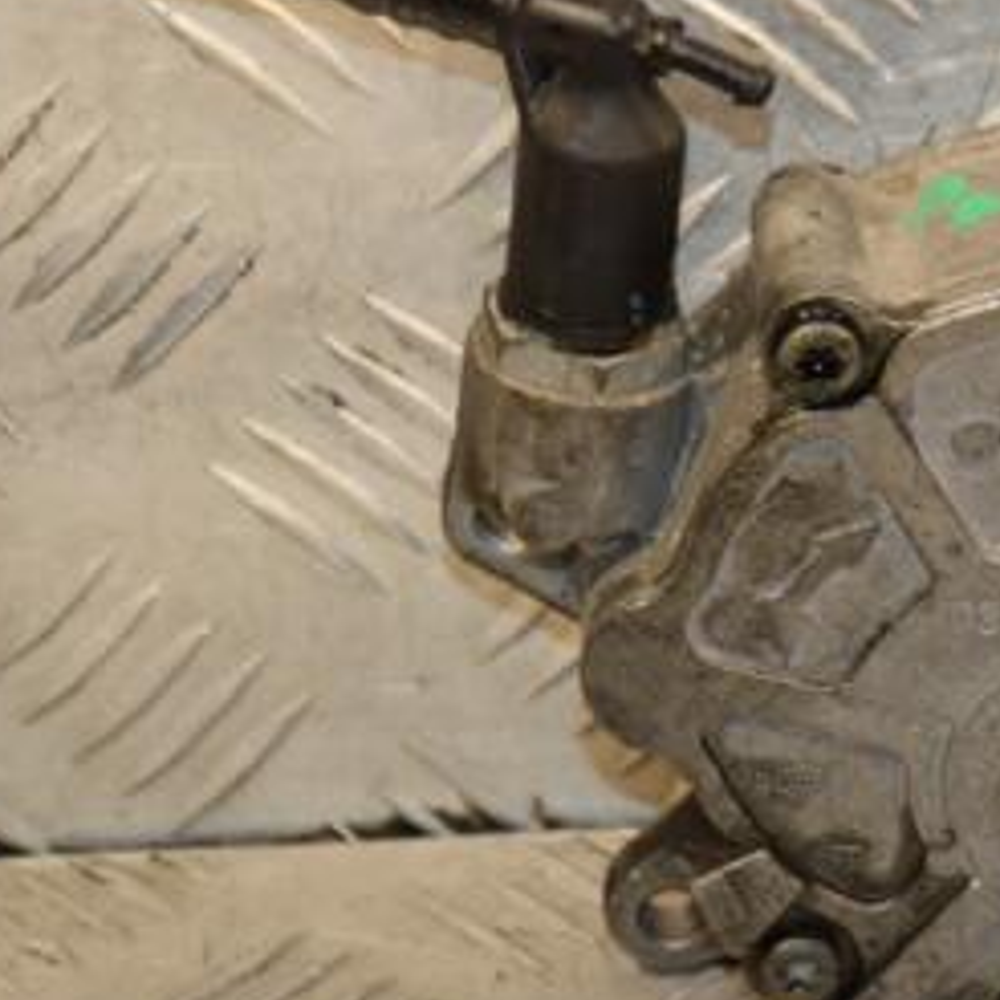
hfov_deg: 5.3
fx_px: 10689
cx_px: 967
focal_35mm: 327
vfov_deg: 5.4
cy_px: 569
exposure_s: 1/160
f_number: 5.6
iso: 800
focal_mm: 105
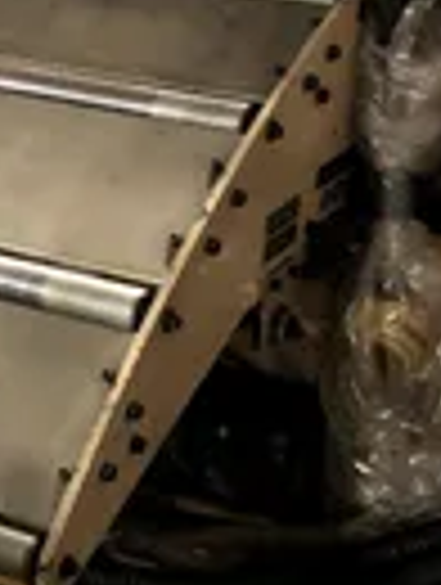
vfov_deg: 22.7
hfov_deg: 17.2
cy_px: 351
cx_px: 130
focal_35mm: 86
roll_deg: -2.2
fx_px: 1456
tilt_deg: -25.9
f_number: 1.8
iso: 125
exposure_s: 1/4
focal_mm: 4
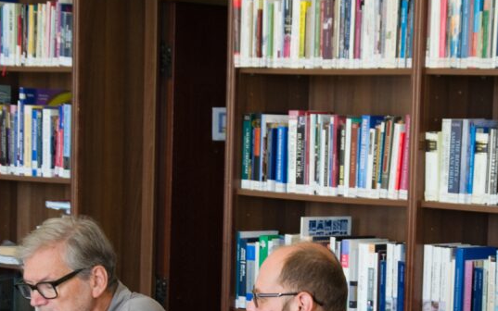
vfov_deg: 9.3
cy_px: 289
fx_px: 1901
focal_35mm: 140
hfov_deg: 14.9
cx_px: 342
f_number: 4.8
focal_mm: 48
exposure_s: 1/30
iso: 400
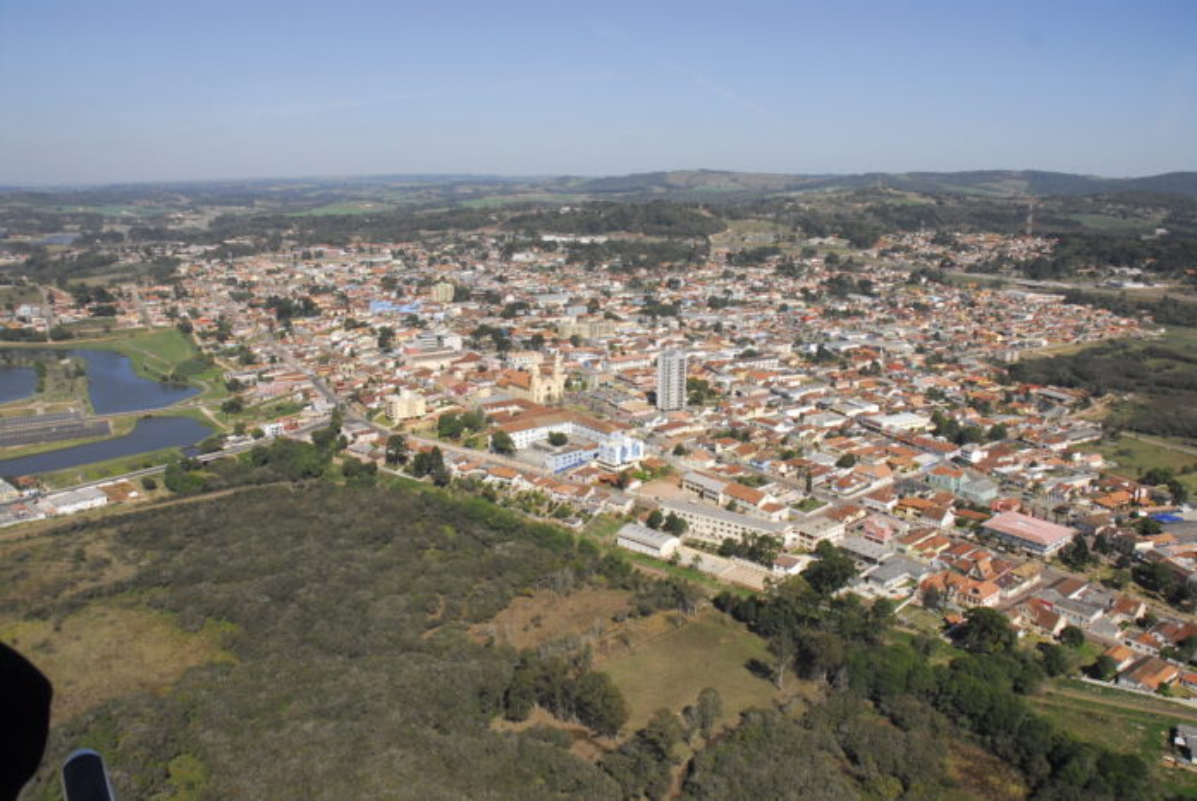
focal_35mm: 27
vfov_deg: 48.1
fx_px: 899
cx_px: 598
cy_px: 400
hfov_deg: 67.3
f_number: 8
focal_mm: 18
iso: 400
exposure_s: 1/1000
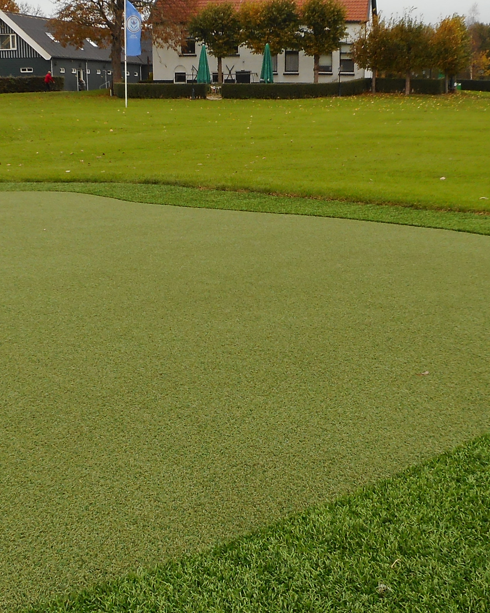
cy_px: 311
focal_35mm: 57
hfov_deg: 26.7
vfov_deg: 33.0
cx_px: 236
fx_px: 1034
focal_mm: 4.5
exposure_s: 1/80
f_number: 3.7
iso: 80
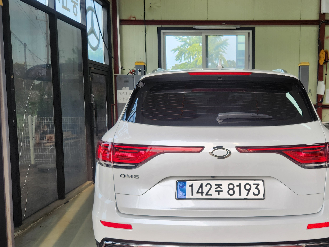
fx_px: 352
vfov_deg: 38.6
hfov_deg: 49.1
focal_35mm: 37
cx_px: 223
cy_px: 135
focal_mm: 5.4
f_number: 1.8
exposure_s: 1/180
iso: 32
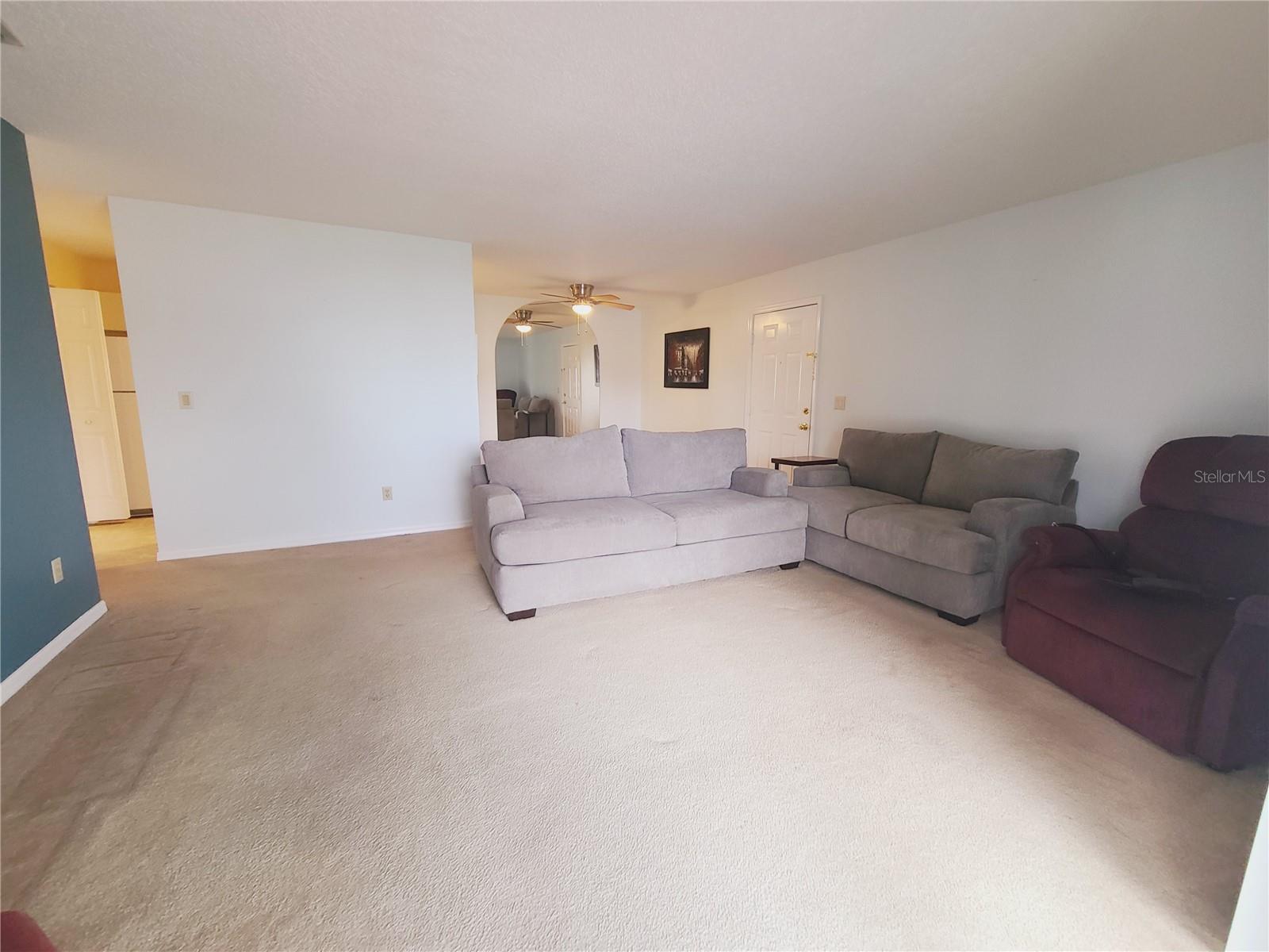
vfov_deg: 89.9
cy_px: 476
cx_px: 634
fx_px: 477
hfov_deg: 106.2
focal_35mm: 13
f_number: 2.2
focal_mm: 2.2
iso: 320
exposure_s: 1/60
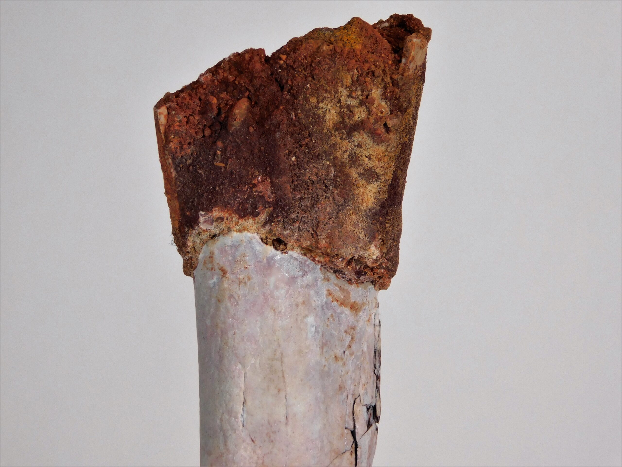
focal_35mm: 184
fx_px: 3306
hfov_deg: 10.7
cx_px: 311
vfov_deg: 8.1
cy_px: 234
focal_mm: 32.7
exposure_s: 1/250
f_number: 5.4
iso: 125
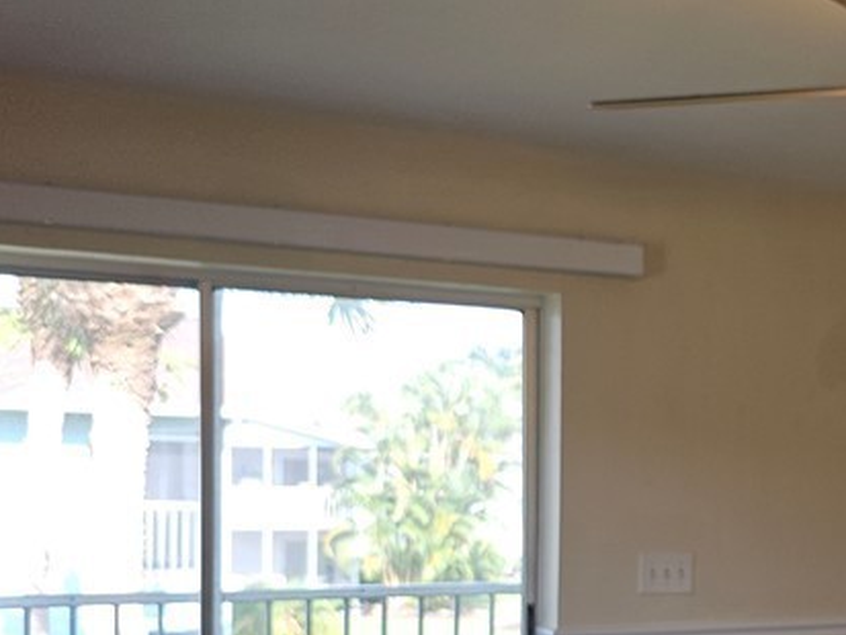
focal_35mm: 57
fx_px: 1393
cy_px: 522
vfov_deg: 25.2
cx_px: 815
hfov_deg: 31.6
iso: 20
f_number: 1.7
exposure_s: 1/60
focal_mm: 6.3
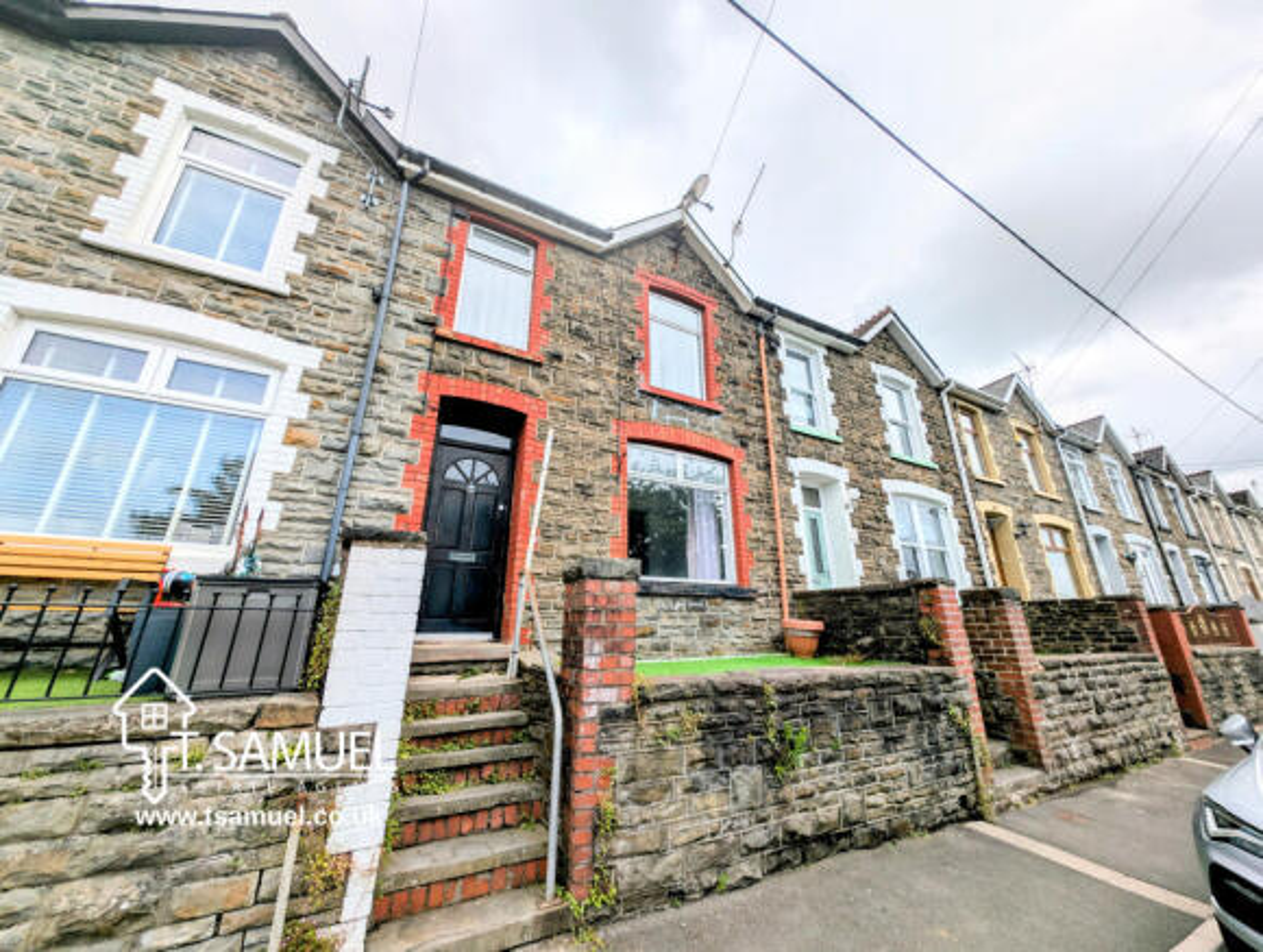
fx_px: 439
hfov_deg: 110.4
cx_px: 632
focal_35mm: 12
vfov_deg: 94.7
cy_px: 476
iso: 41
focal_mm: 2.23
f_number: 1.95
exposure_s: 1/2500
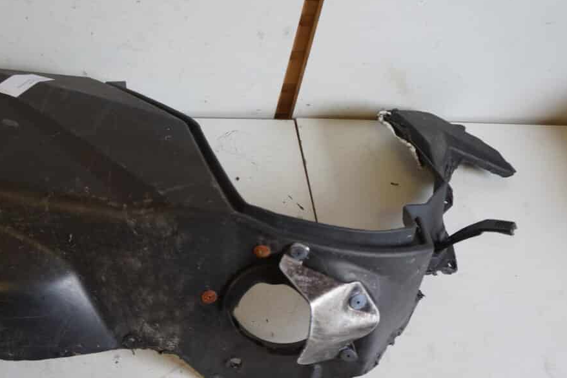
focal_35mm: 35
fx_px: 551
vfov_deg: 37.8
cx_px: 246
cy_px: 185
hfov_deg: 54.3
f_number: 4
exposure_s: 1/60
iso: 640
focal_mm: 20
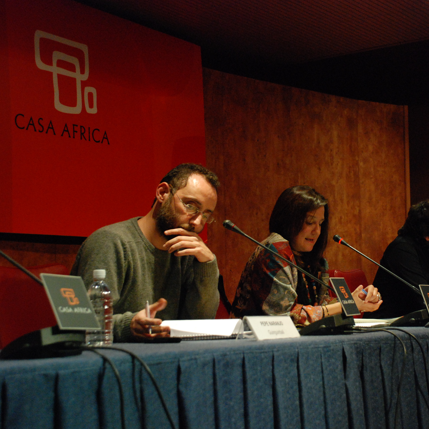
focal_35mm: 77
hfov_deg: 22.4
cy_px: 213
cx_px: 297
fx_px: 1080
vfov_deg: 22.5
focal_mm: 40
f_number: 4.5
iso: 1250
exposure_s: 1/40
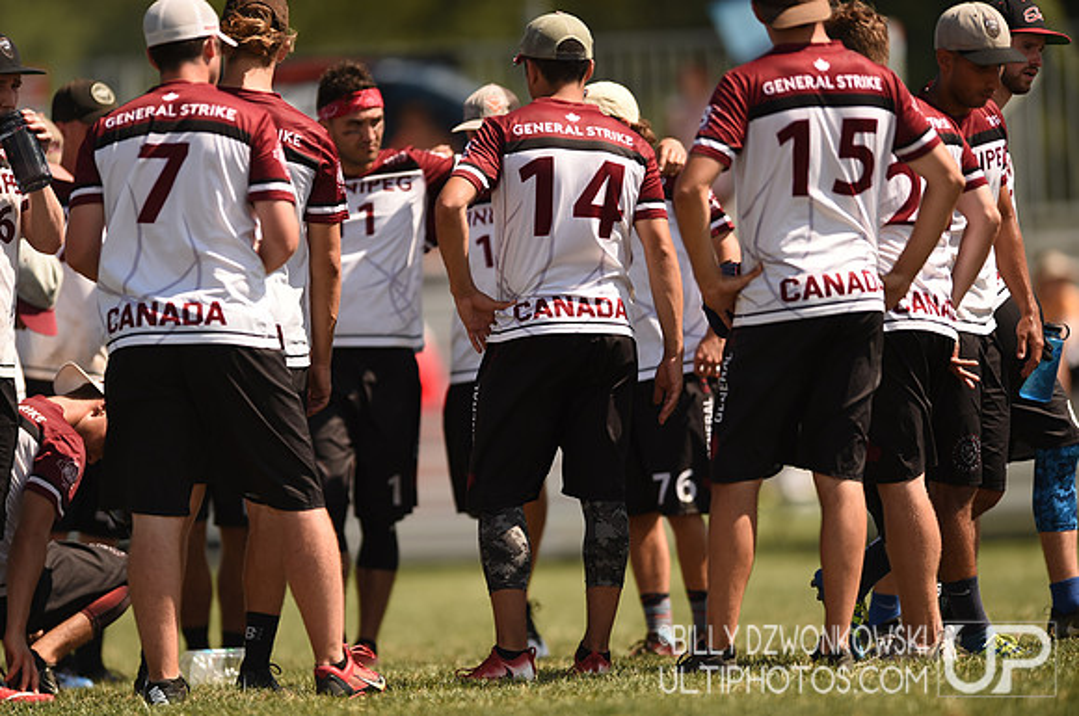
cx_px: 540
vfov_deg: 3.4
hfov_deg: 5.2
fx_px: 11972
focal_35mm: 400
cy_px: 358
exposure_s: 1/1600
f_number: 2.8
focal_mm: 400
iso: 100
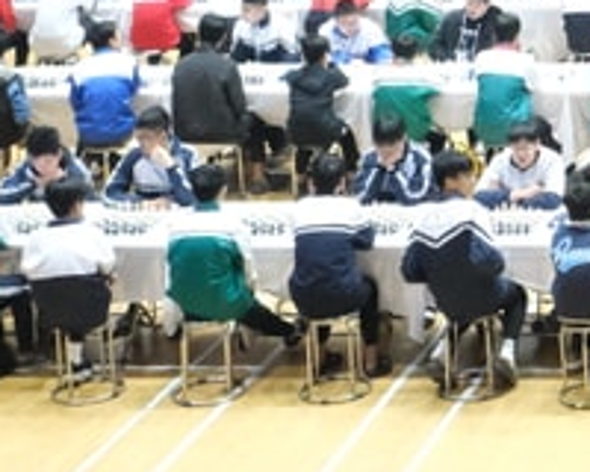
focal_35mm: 114
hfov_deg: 15.0
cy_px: -313
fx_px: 1991
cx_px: 1012
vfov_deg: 12.6
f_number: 6.4
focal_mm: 18
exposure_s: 1/180
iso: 10000
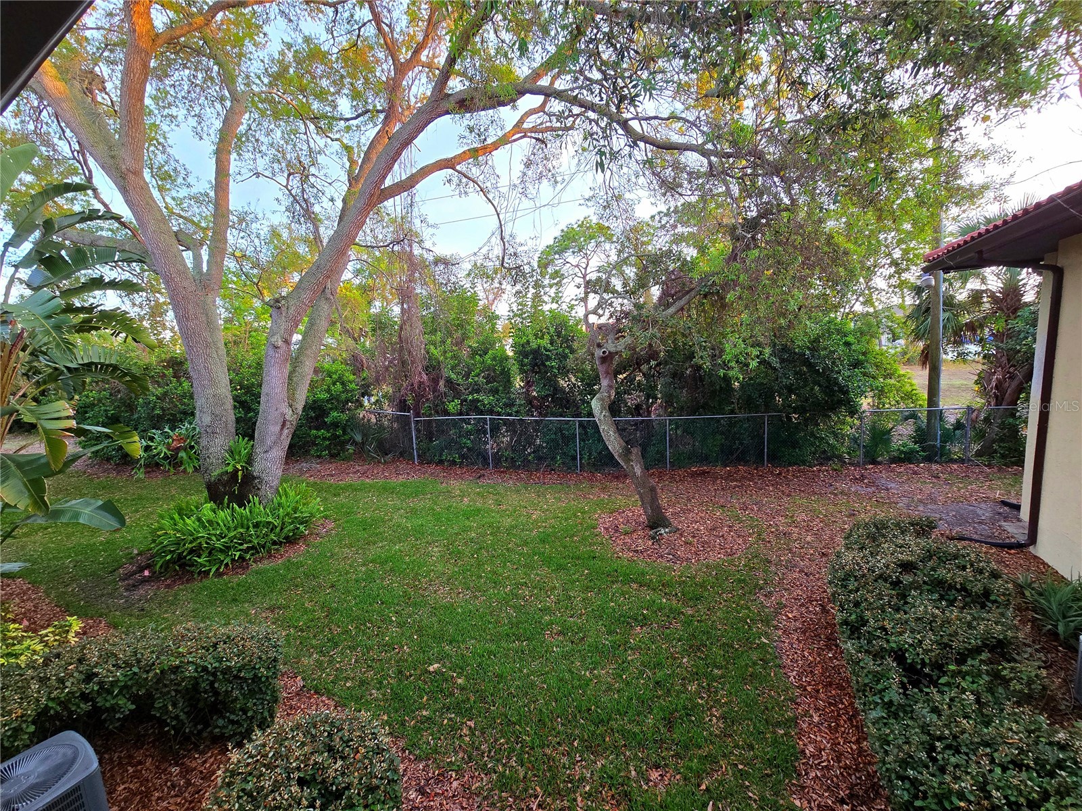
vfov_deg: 89.9
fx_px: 406
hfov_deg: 106.2
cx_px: 541
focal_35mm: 13
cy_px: 406
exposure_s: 1/60.2
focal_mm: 2.2
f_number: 2.2
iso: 200
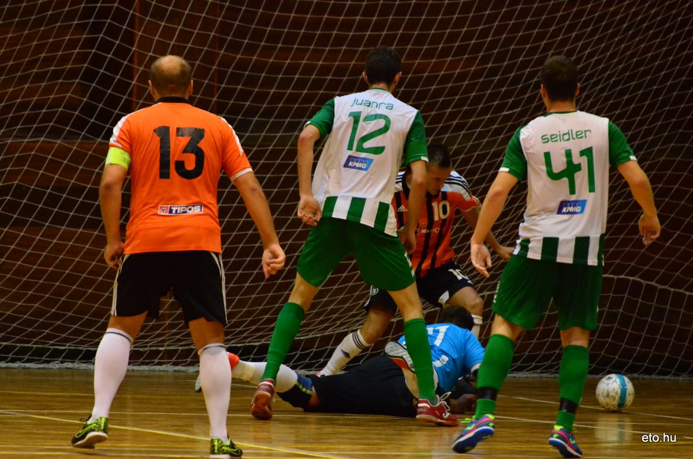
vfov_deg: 3.4
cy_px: 230
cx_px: 346
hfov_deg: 5.1
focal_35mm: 405
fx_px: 7781
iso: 6400
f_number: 5.6
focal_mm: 270
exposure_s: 1/400
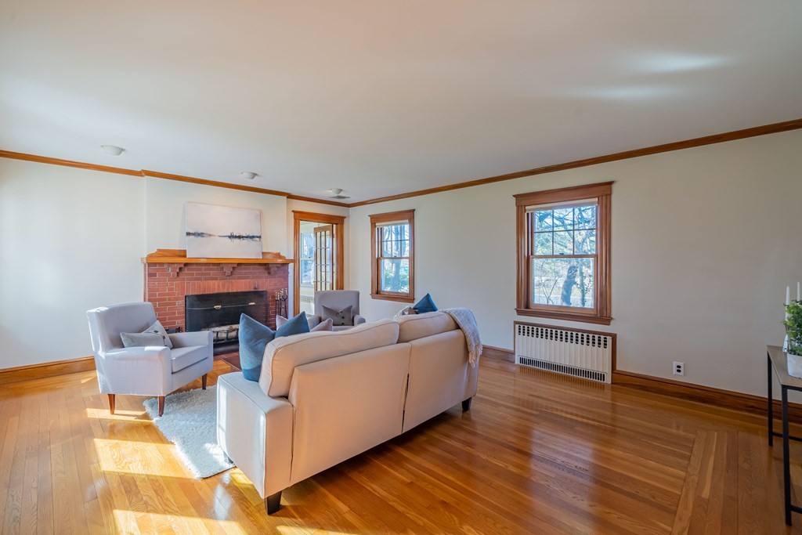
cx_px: 401
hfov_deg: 100.4
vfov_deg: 77.3
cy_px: 268
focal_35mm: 15
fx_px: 334
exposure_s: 1/160
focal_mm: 15
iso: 800
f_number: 7.1
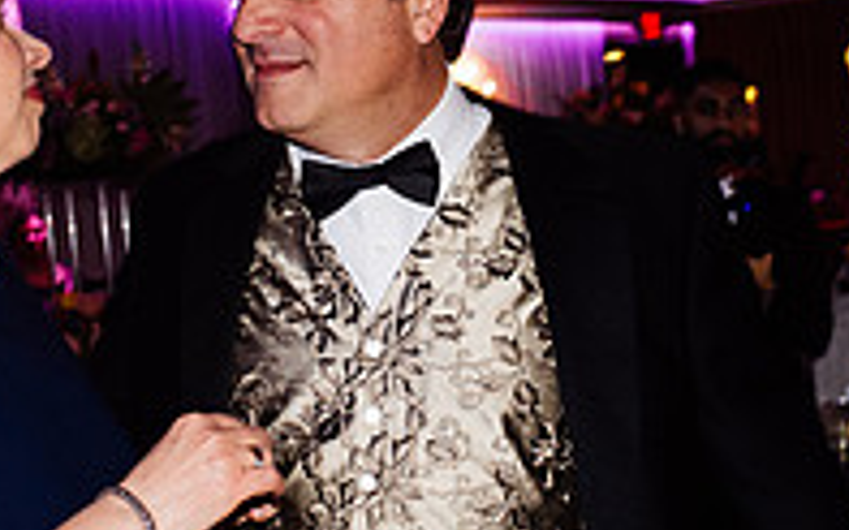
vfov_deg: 12.4
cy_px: 157
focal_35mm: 105
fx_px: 2429
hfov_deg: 19.8
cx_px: 328
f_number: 4.5
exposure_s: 1/200
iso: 1600
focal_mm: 35
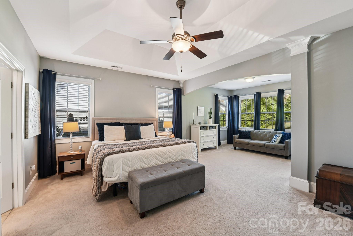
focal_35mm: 15
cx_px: 176
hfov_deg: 100.4
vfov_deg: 77.4
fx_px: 147
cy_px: 118
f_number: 8
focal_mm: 15
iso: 200
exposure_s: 1/13
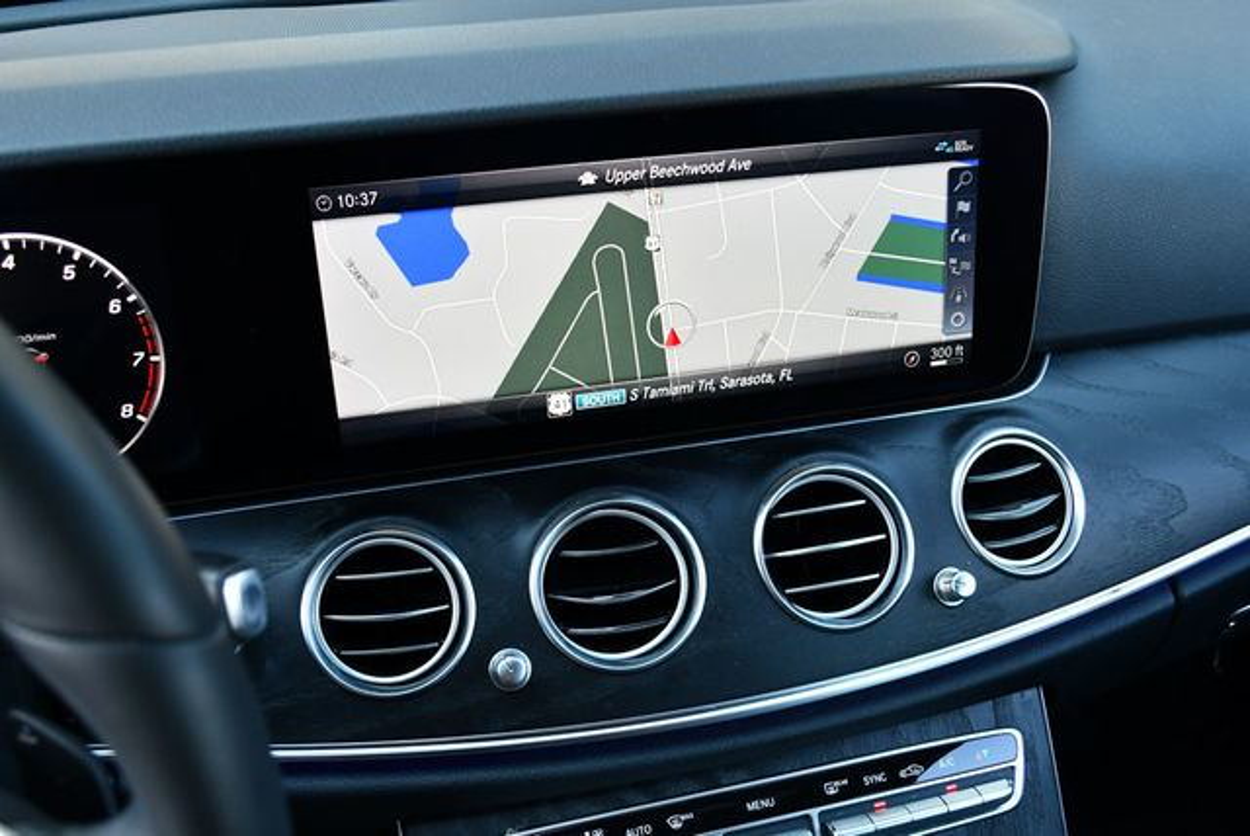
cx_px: 625
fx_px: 1251
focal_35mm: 36
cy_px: 418
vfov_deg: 36.9
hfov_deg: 53.1
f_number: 3.5
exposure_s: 1/250
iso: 800
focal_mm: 18
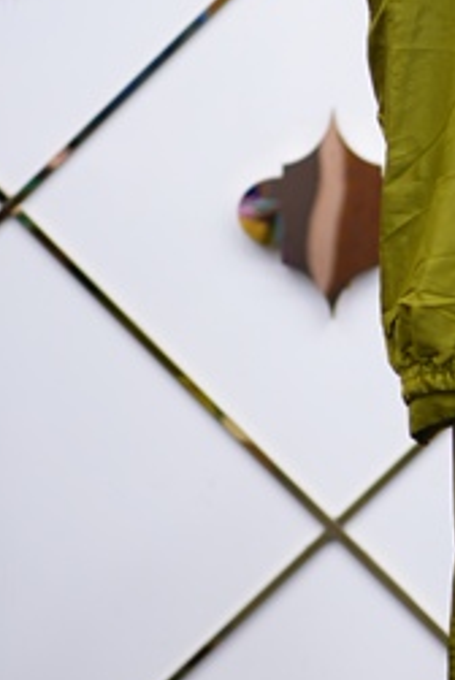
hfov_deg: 7.7
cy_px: 282
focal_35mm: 175
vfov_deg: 11.7
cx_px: 700
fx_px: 3308
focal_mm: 55
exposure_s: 1/100
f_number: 1.8
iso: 125
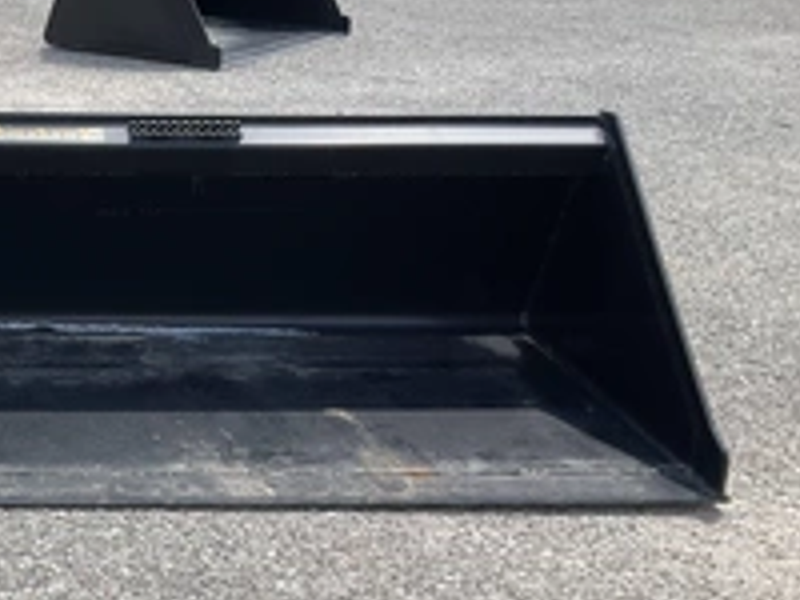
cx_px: 16
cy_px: 400
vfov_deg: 25.1
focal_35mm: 58
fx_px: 1340
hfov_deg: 31.0
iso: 25
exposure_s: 1/1076
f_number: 1.8
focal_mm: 3
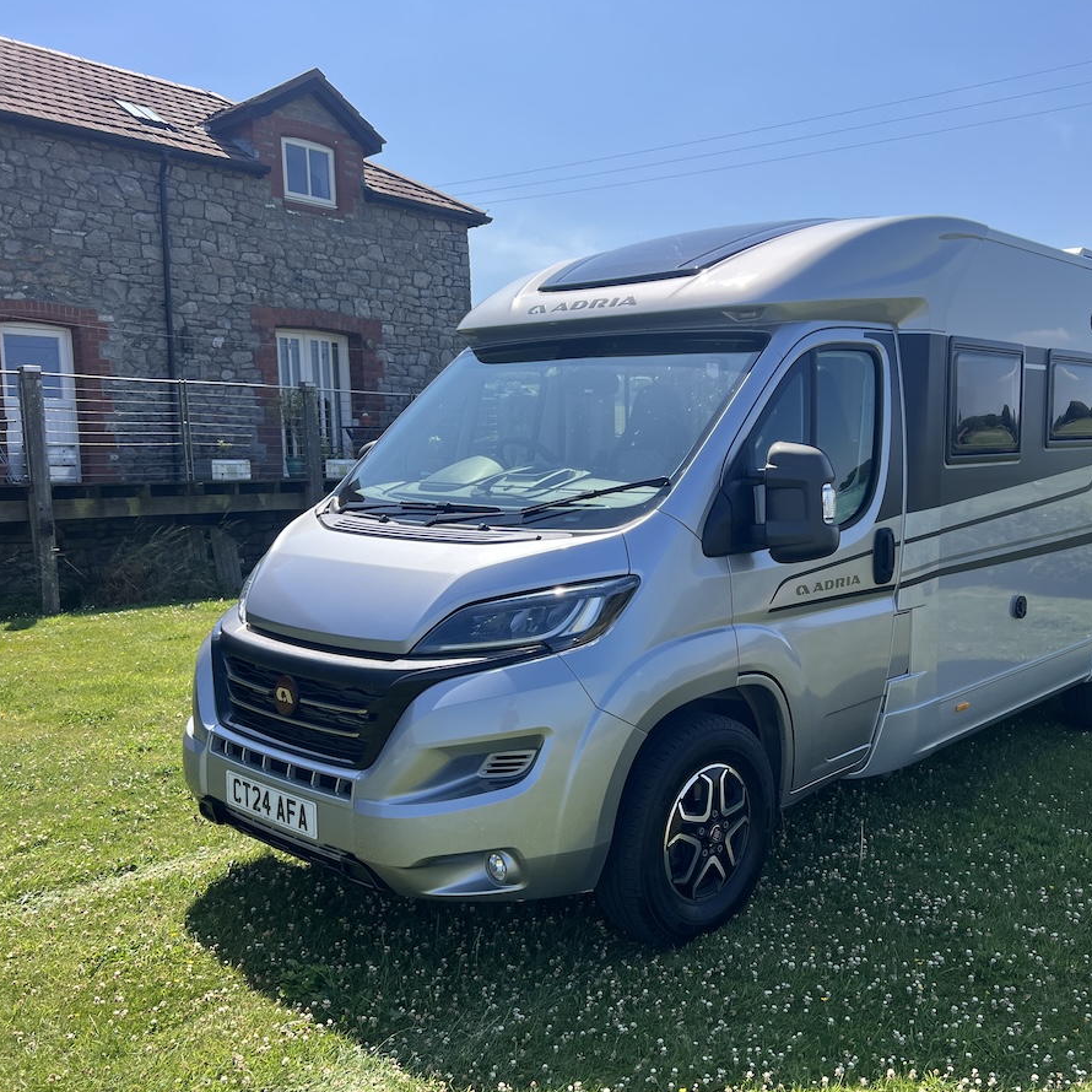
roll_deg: +1.1
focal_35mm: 31
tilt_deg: -2.6
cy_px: 546
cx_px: 693
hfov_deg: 51.9
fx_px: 1106
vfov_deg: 52.5
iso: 50
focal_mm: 5.7
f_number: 1.5
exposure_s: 1/2762
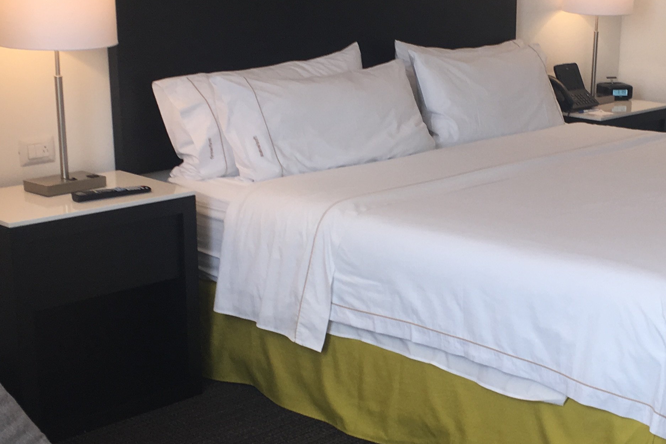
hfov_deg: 30.6
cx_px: 472
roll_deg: -1.1
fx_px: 1202
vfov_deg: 20.9
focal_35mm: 65
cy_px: 257
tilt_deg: -14.8
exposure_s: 1/30
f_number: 2.2
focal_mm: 4.15
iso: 25
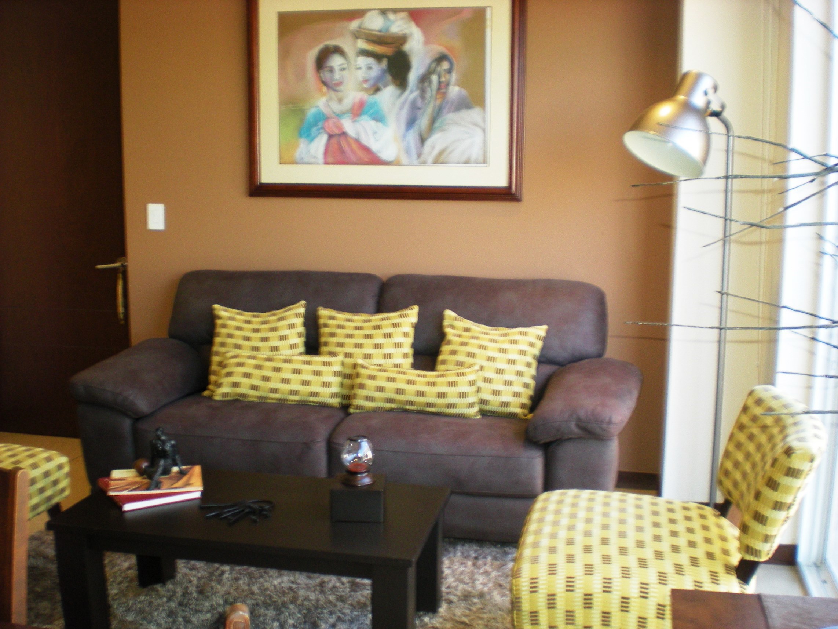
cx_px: 419
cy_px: 314
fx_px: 920
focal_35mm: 38
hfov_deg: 49.0
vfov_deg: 37.7
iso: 174
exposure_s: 1/30
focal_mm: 6.3
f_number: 3.1
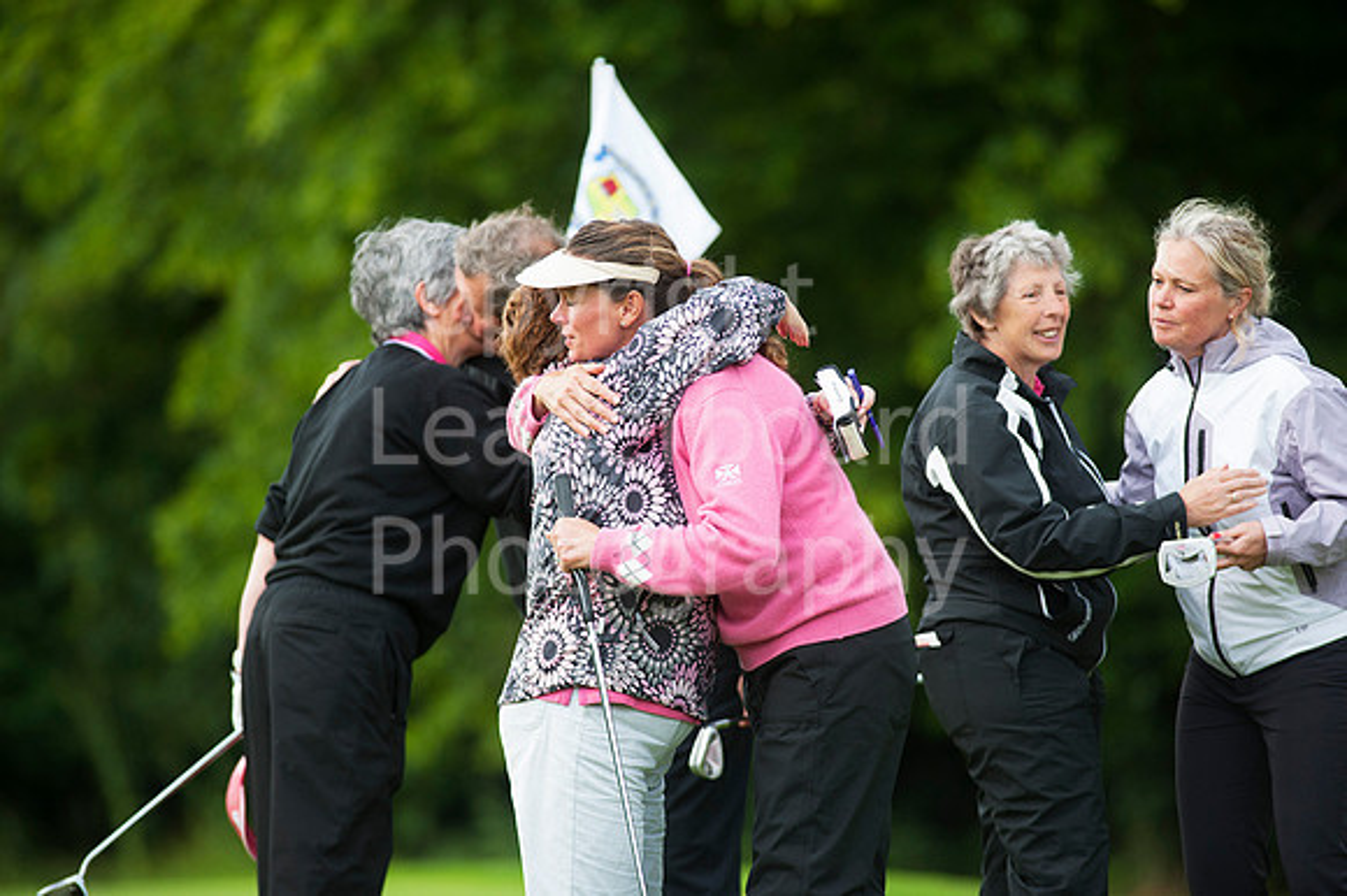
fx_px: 11218
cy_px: 448
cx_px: 674
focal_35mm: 300
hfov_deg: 6.9
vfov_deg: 4.6
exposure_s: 1/1600
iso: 800
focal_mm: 300
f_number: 4
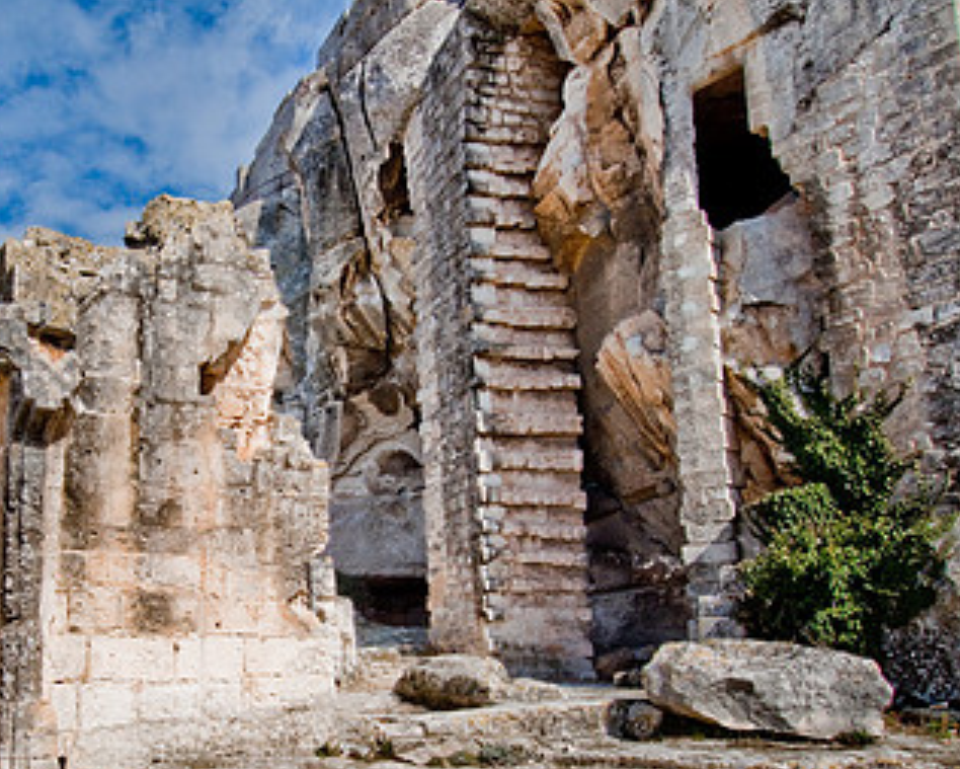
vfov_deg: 46.3
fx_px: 881
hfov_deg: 54.2
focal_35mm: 31
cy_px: 524
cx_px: 228
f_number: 11
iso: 200
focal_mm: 12
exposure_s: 1/500
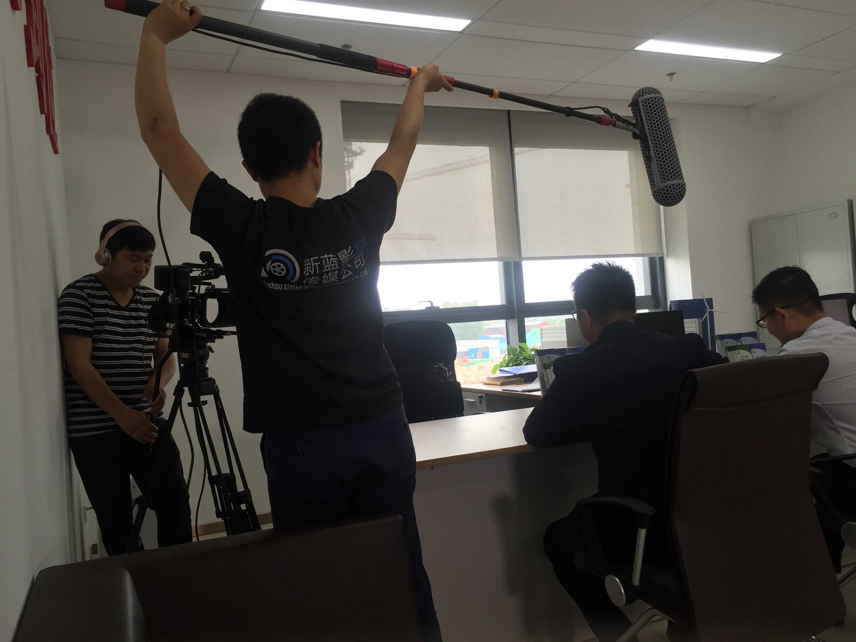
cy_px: 321
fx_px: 717
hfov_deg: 61.7
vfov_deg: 48.2
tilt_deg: +1.1
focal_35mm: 29
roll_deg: +3.8
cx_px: 428
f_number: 2.2
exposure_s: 1/100
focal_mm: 4.15
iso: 50
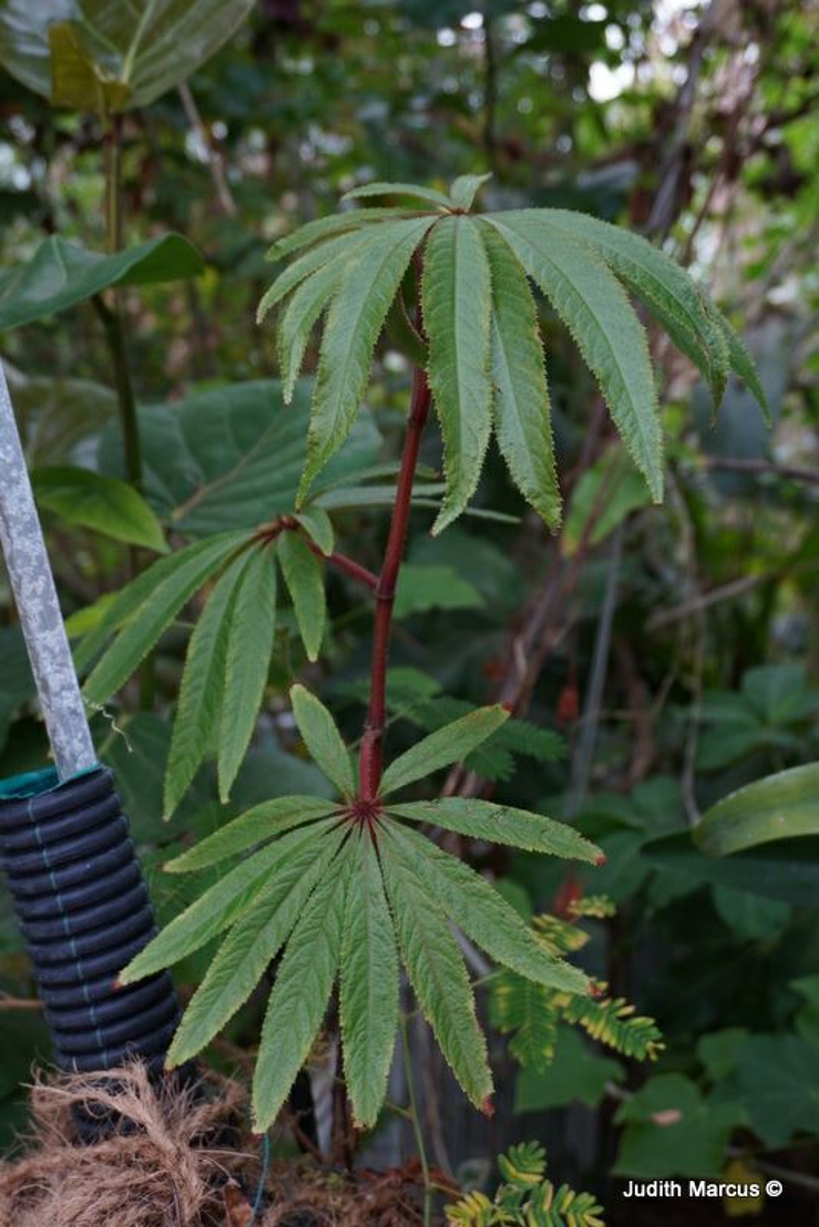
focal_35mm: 36
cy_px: 614
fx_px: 1227
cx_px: 410
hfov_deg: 36.9
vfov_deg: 53.1
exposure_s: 1/100
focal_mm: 24
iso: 250
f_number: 4.5
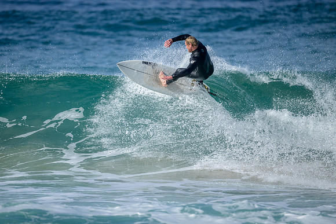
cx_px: 168
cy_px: 112
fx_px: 7468
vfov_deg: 1.7
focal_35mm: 800
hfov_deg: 2.6
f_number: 6.3
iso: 360
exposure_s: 1/2500
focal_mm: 800
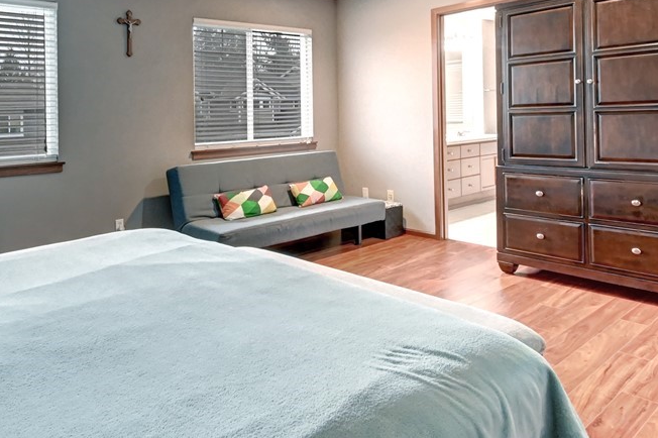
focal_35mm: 25
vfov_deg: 50.2
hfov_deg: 69.6
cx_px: 223
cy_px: 142
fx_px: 457
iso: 5000
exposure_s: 1/4
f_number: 13
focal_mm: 10
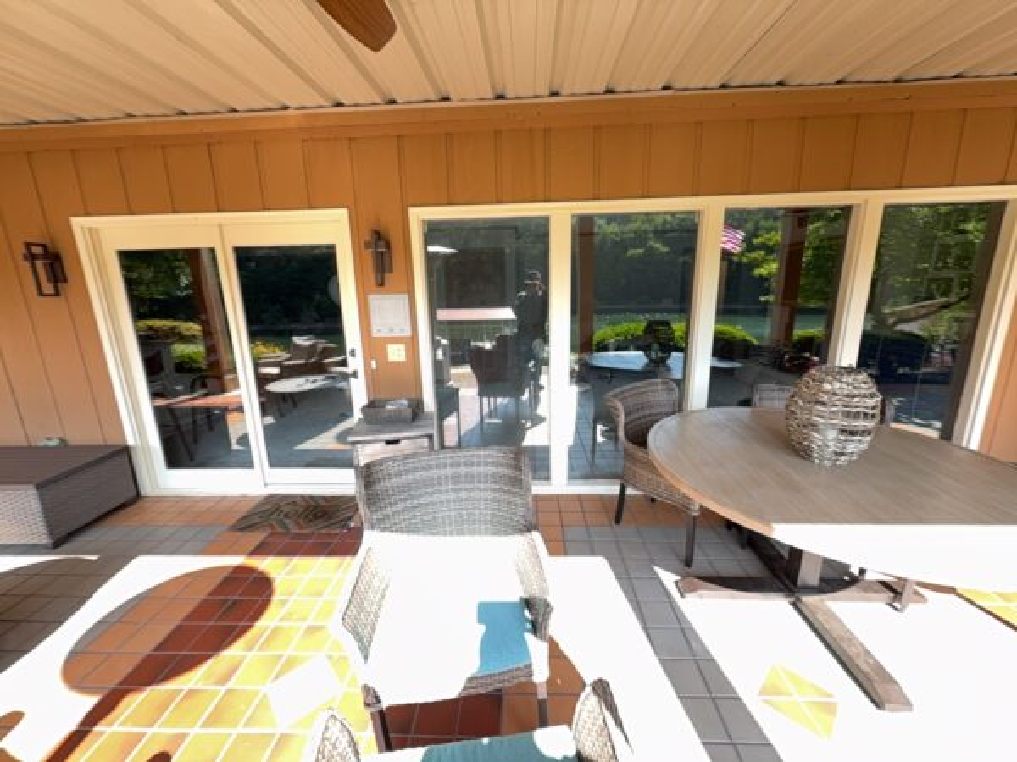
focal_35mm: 14
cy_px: 381
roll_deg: -0.1
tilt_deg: -10.0
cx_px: 508
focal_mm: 2.22
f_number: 2.2
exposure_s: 1/61
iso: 16
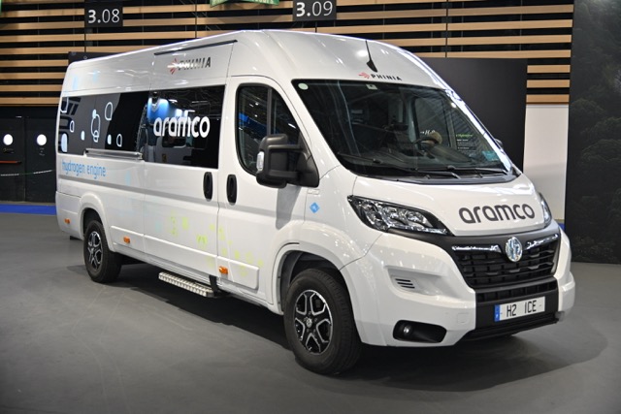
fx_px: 707
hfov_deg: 47.4
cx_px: 310
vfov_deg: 32.6
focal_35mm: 41
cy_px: 207
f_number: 5
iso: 640
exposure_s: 1/80
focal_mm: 41
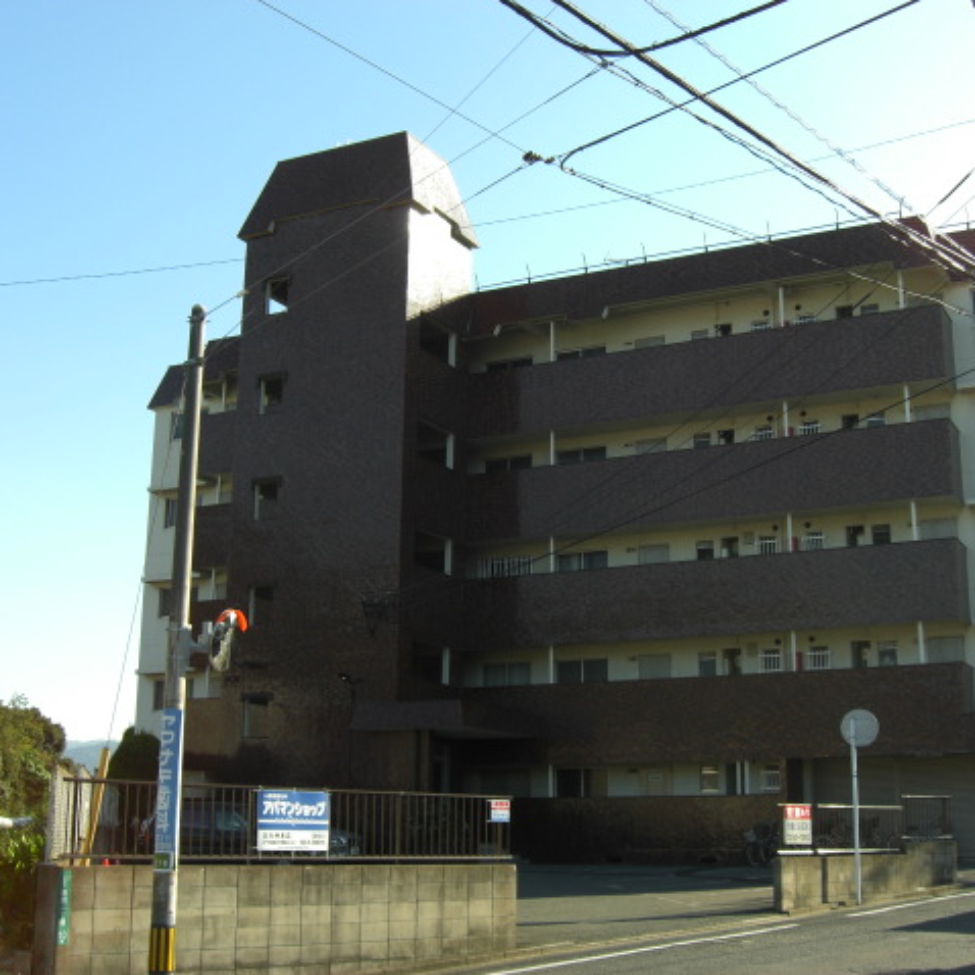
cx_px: 567
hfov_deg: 37.5
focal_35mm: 45
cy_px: 488
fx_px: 1434
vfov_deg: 37.6
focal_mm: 7.9
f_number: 4
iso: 80
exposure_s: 1/320
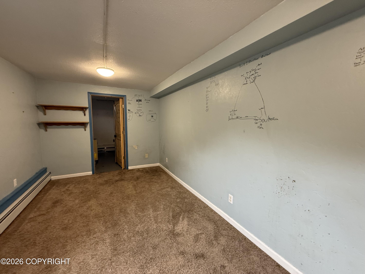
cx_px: 182
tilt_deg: -6.1
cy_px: 137
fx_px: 148
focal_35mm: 14
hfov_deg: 102.1
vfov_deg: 85.7
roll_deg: +0.2
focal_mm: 2.22
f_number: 2.2
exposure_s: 1/60
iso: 250
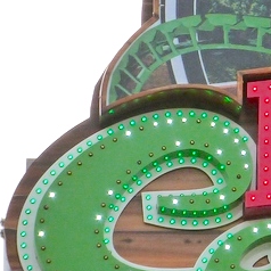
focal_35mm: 744
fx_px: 6590
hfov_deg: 2.4
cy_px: 23
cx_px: 462
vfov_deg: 2.4
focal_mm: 36.1
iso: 160
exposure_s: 1/1000
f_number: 5.6
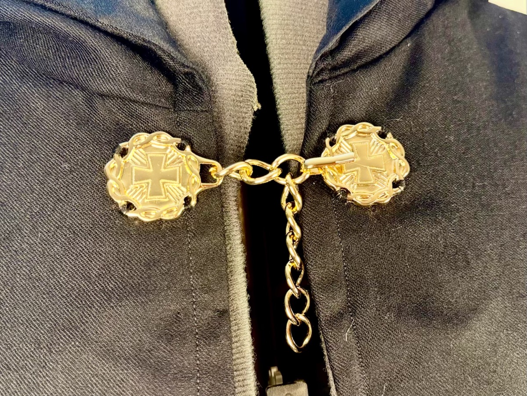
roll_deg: +4.8
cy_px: 198
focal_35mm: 24
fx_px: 365
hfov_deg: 71.6
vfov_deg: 56.8
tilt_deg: -9.7
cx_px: 264
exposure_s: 1/60
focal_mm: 6.76
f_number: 1.78
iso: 500
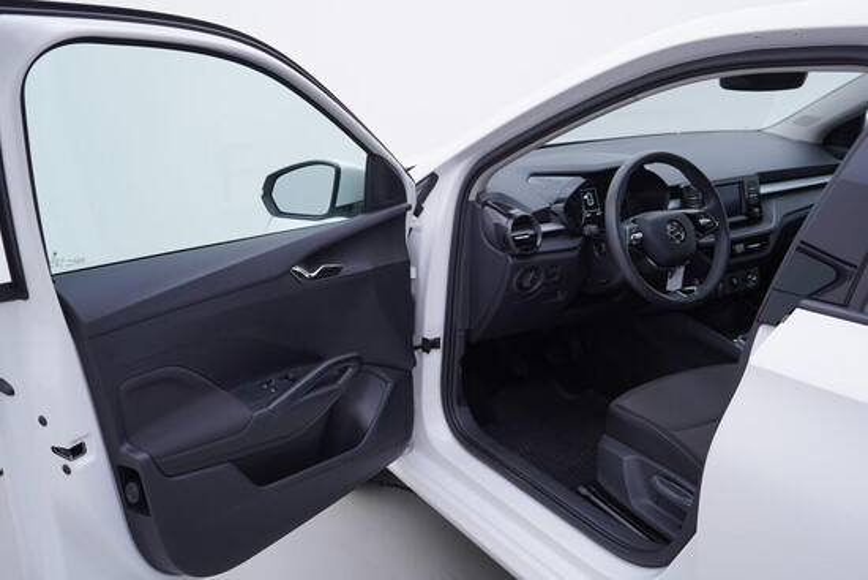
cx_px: 434
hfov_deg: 53.1
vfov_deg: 36.9
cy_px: 290
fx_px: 868
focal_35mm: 36
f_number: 3.5
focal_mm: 24
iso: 125
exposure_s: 1/60
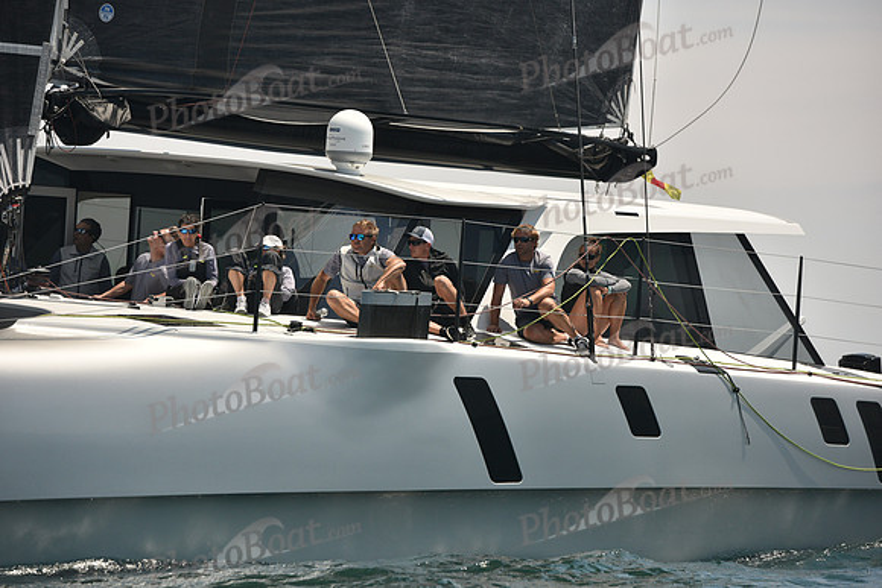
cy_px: 294
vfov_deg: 7.9
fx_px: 4288
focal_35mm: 175
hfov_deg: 11.7
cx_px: 441
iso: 320
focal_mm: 175
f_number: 6.3
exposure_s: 1/1250
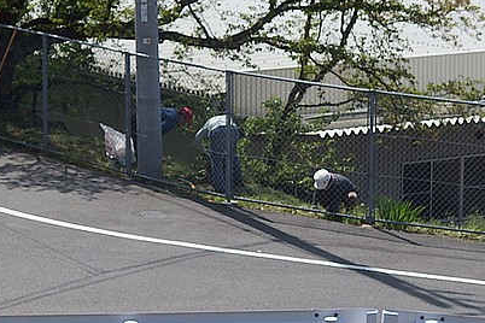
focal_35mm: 163
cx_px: 198
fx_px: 2196
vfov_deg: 8.4
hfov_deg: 12.6
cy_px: 159
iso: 100
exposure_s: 1/1000
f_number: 4.5
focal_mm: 23.5
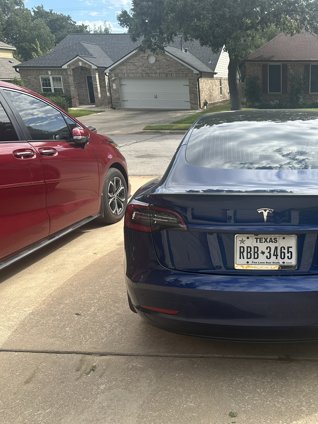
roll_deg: -1.2
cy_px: 216
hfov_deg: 39.9
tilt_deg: -17.2
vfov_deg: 55.3
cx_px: 285
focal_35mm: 33
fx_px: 404
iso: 80
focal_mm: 6.86
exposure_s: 1/2028
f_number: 1.78
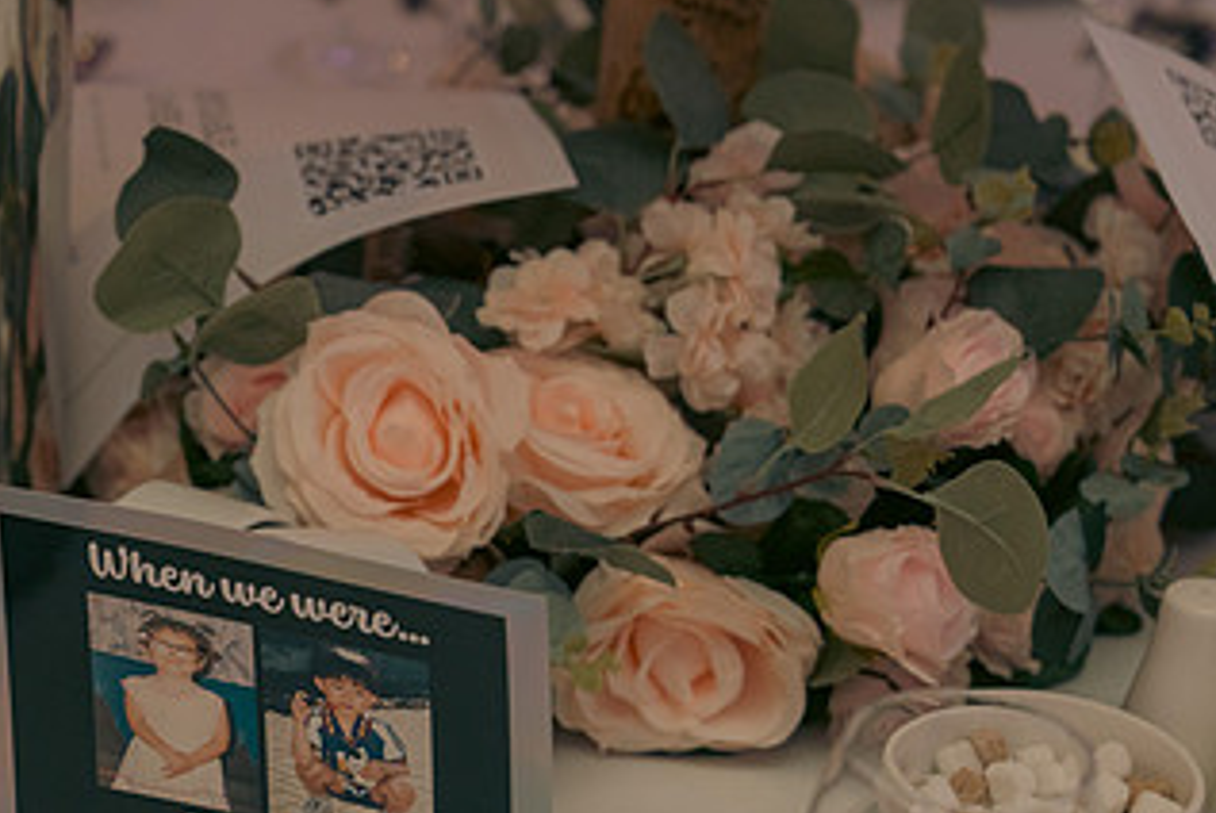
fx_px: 4327
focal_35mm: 128
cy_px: 681
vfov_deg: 10.7
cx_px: 211
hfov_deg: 15.9
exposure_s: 1/160
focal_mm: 70
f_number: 3.5
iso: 2500
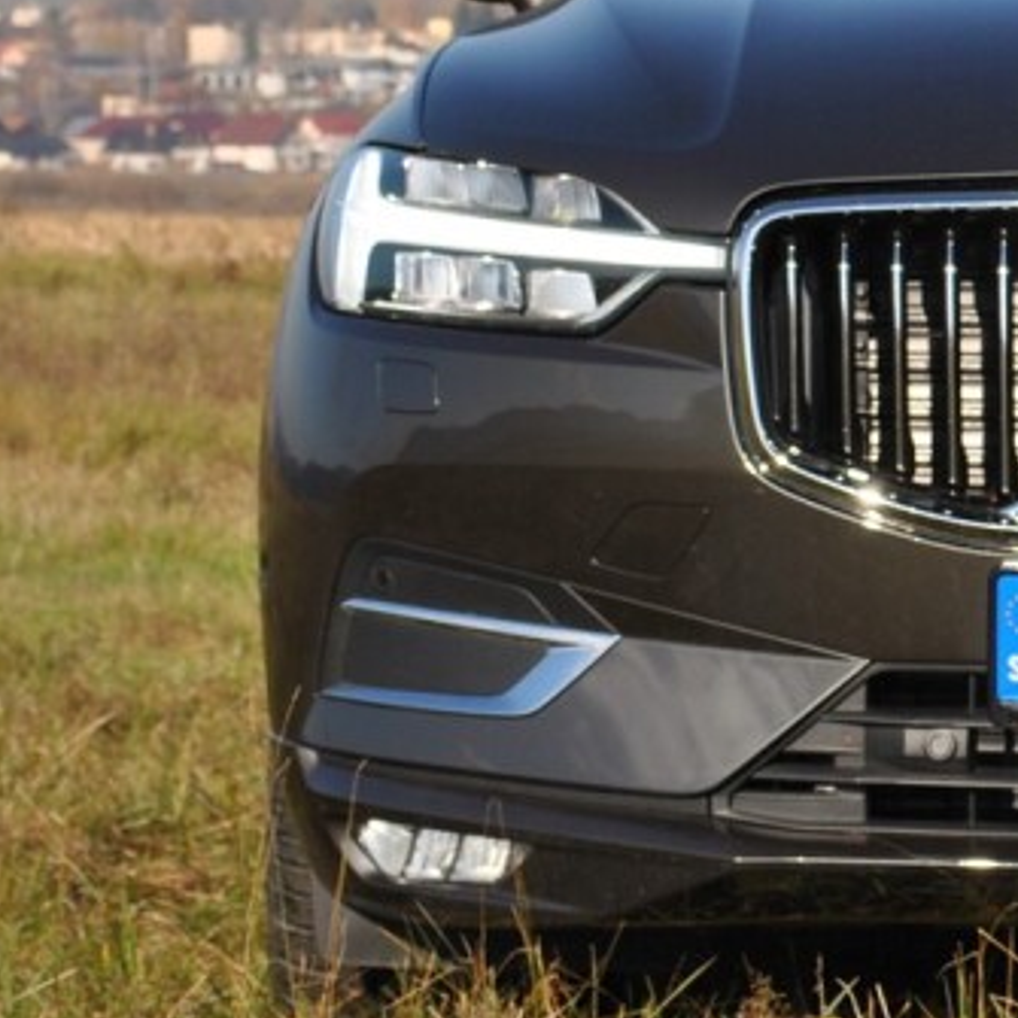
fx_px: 6089
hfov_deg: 9.5
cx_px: 1133
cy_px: 328
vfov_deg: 9.5
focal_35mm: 183
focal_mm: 40
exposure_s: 1/250
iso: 100
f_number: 8
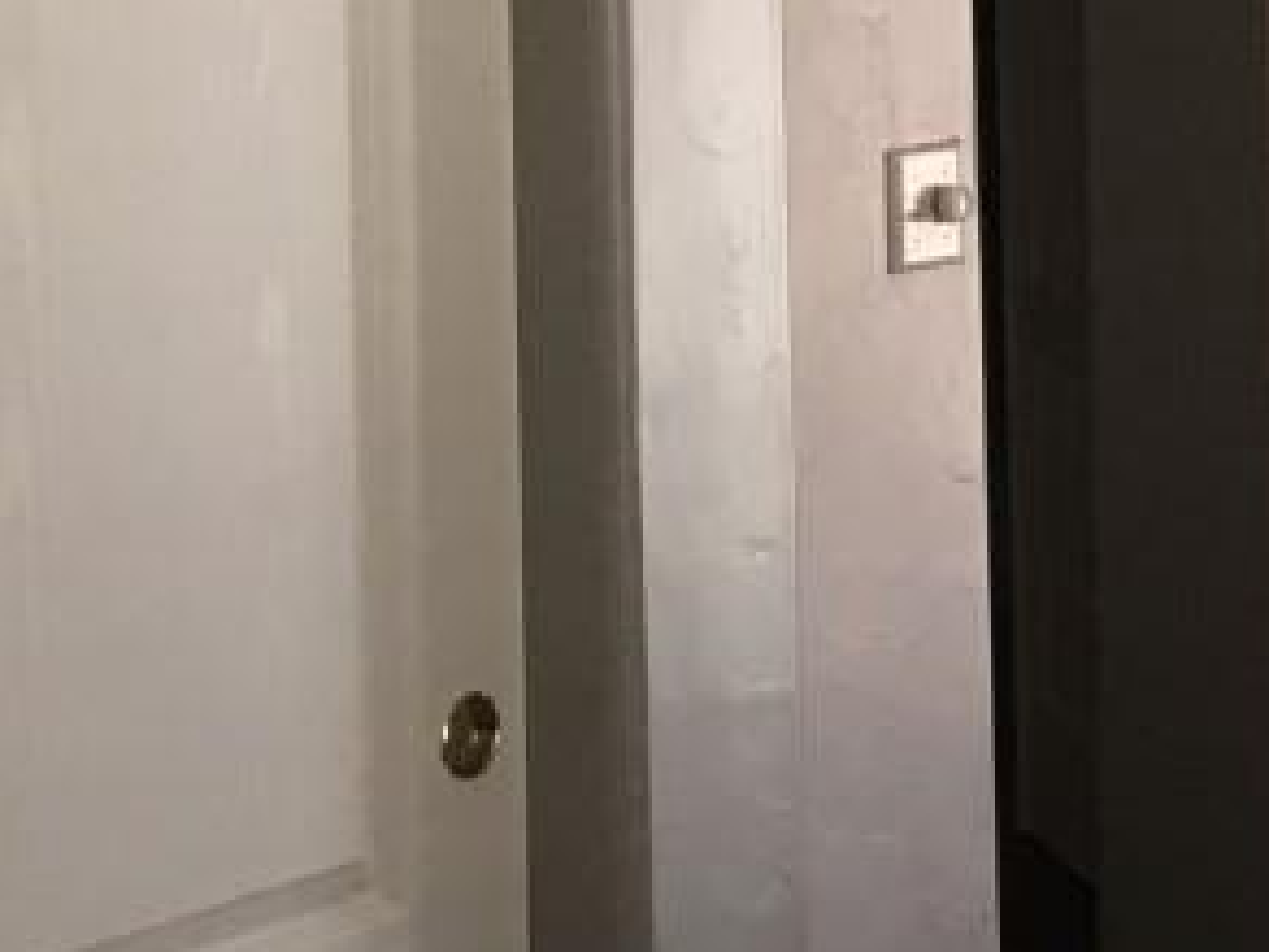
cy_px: 83
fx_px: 5242
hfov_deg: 11.3
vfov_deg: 10.3
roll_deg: -0.3
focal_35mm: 143
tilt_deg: -4.8
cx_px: 3120
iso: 25
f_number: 2.2
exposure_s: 1/30
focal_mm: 4.15
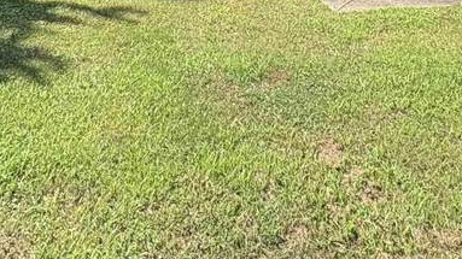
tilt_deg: +7.7
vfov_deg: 17.1
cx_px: 247
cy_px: -261
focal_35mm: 51
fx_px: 624
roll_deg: -0.7
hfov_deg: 40.6
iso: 64
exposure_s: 1/779
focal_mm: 2.22
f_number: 2.2
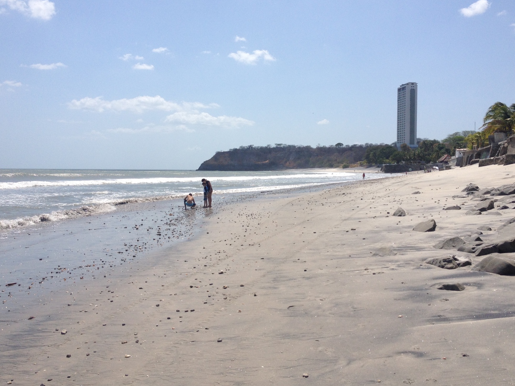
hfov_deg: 47.8
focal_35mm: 39
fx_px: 580
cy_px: 178
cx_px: 279
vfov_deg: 36.8
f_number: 2.4
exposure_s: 1/3690
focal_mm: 4.28
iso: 50
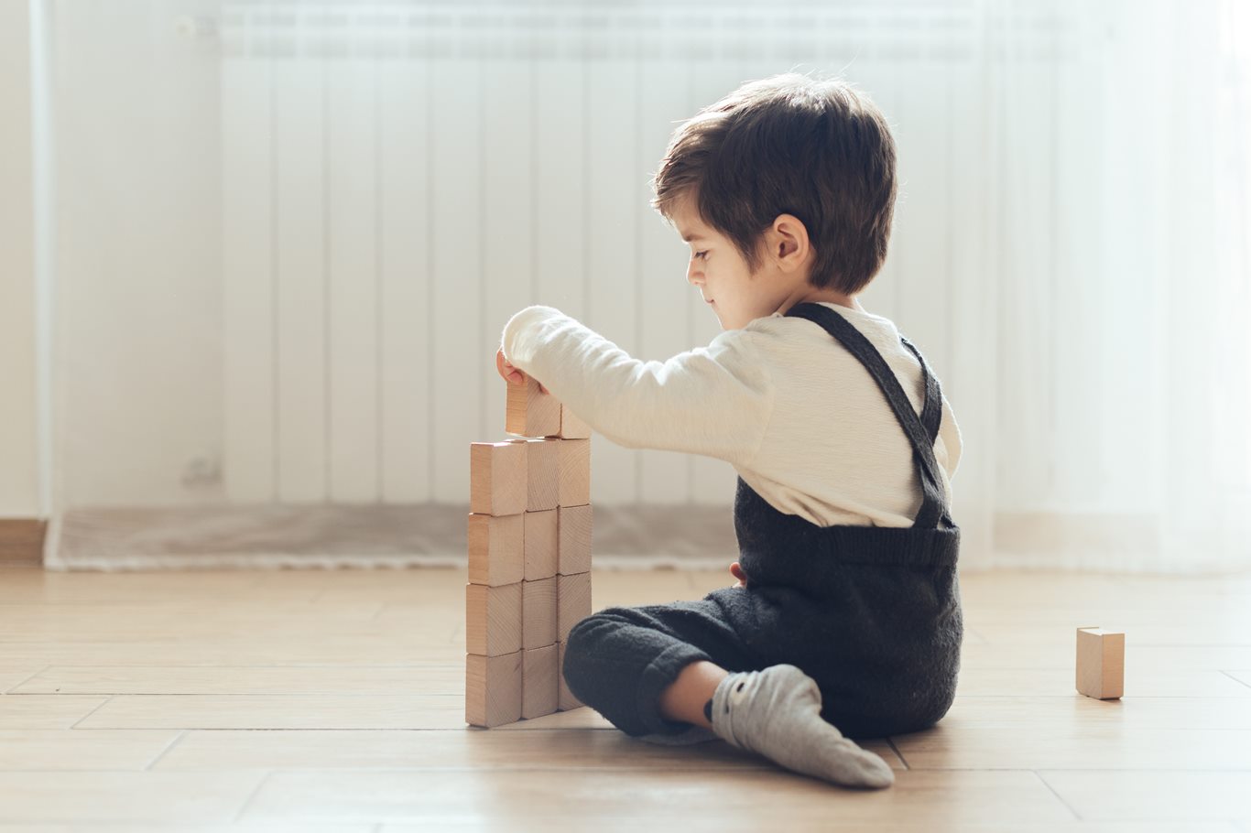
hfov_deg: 39.6
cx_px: 626
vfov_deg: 27.0
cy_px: 416
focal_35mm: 50
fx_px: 1737
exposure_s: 1/1600
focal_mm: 50
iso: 200
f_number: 2.2
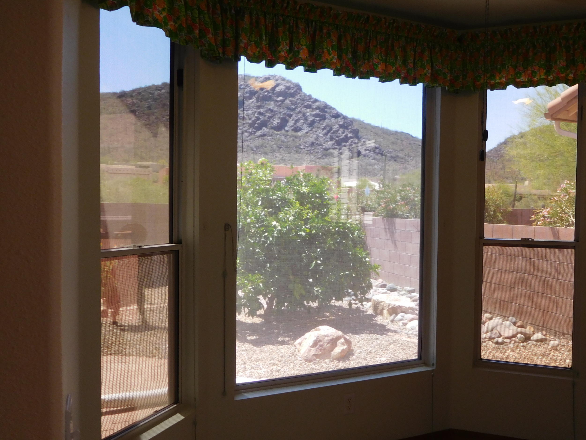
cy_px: 222
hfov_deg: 59.5
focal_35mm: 30
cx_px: 351
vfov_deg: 46.8
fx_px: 508
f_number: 3.4
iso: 125
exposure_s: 1/50
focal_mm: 4.5
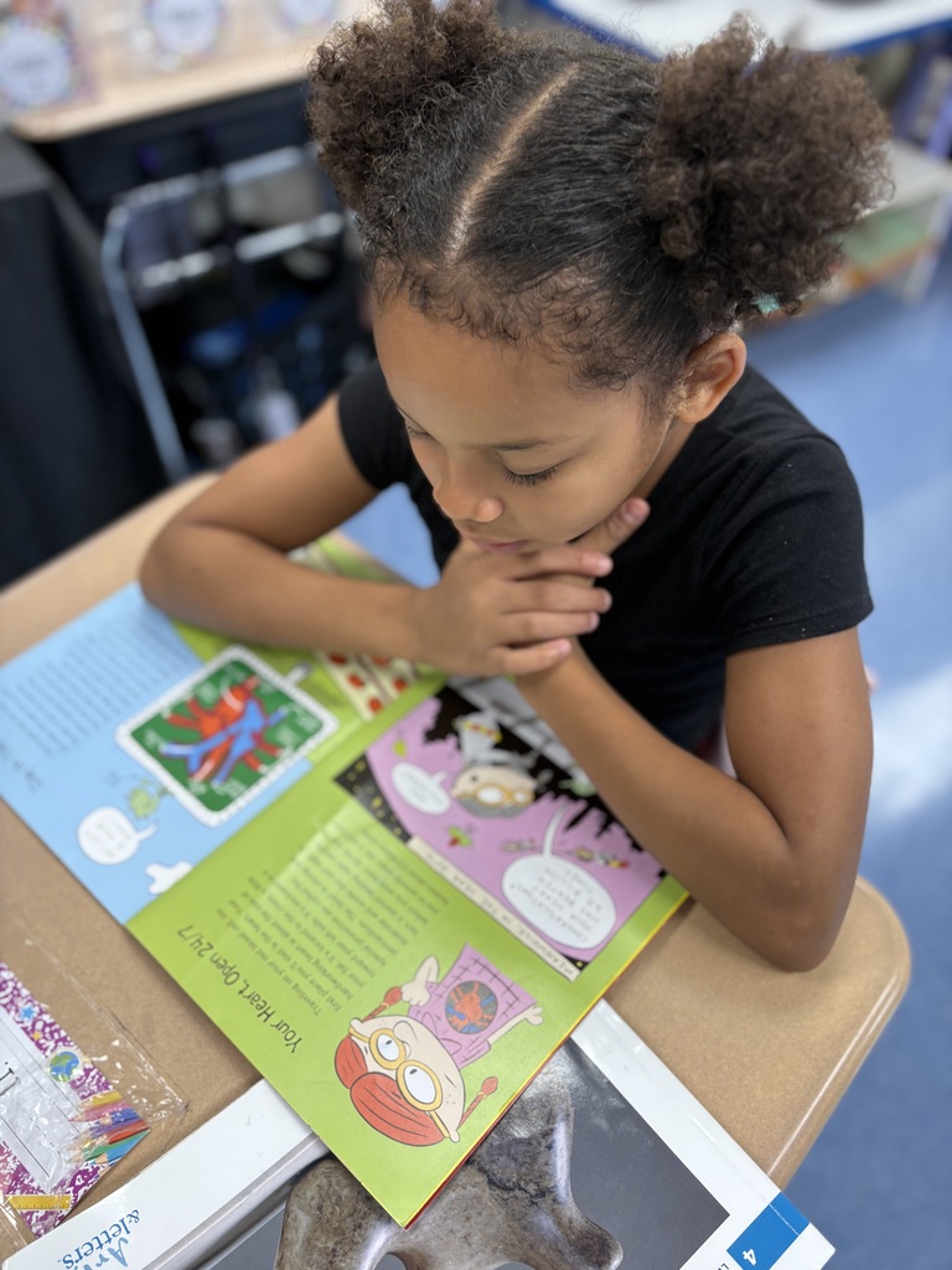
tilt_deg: -47.4
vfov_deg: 67.3
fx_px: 953
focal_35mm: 26
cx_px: 476
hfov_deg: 53.1
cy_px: 635
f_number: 1.6
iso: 125
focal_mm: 5.96
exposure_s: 1/62
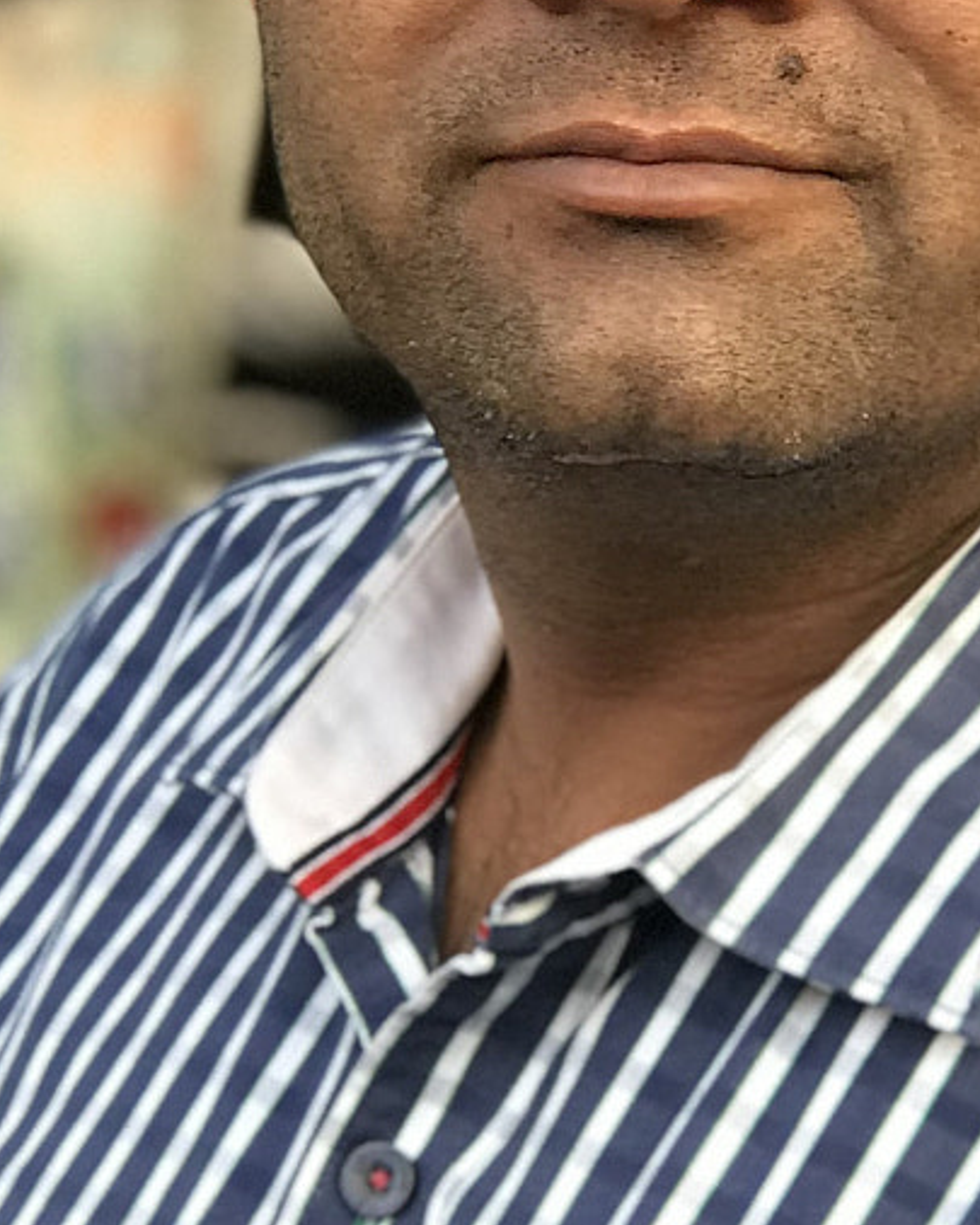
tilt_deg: -1.2
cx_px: 678
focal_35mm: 176
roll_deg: +0.2
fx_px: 6379
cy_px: 838
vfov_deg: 11.0
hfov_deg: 8.8
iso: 64
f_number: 2.8
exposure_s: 1/50
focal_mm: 6.6
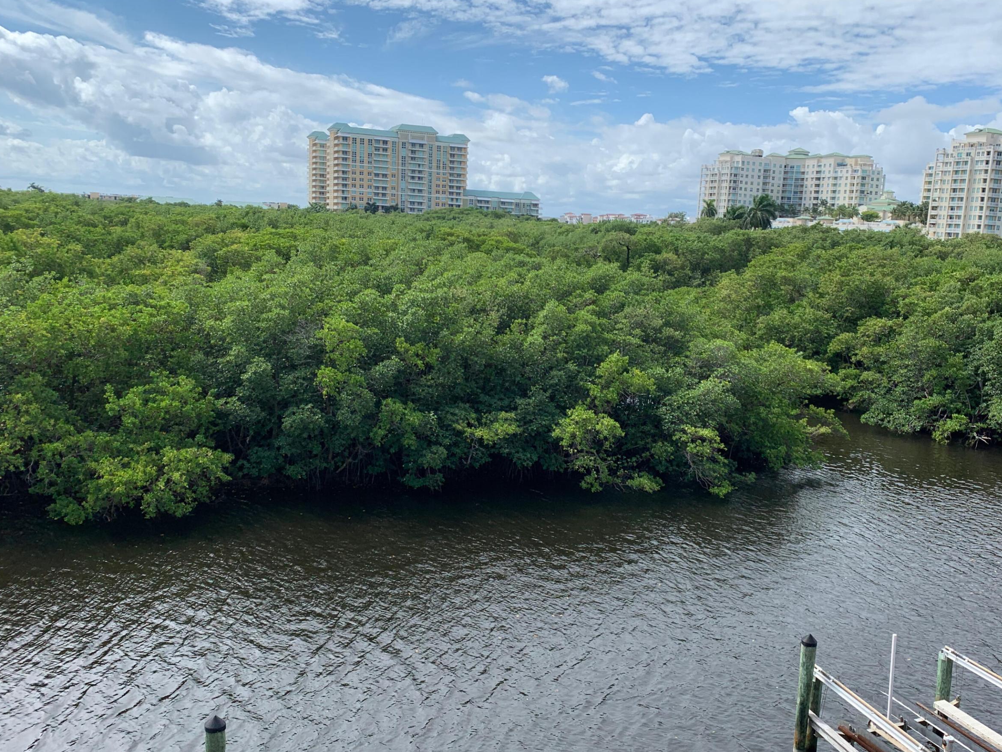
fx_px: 926
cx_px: 545
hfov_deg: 56.7
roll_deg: -3.9
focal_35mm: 32
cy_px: 396
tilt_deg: -10.2
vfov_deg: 44.1
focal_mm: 4.25
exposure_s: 1/2481
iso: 25
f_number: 1.8
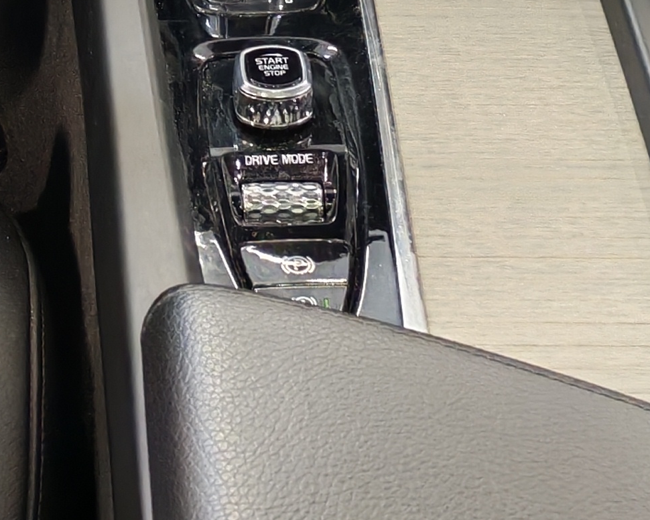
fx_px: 2616
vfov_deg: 10.8
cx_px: 152
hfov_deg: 14.1
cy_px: -351
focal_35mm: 136
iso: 800
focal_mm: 6.12
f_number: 1.9
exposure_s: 1/50
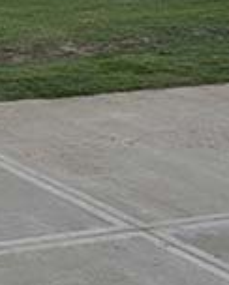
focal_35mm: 142
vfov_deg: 12.6
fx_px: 1201
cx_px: -131
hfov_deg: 10.5
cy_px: -182
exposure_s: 1/200
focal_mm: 24
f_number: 6.3
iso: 250
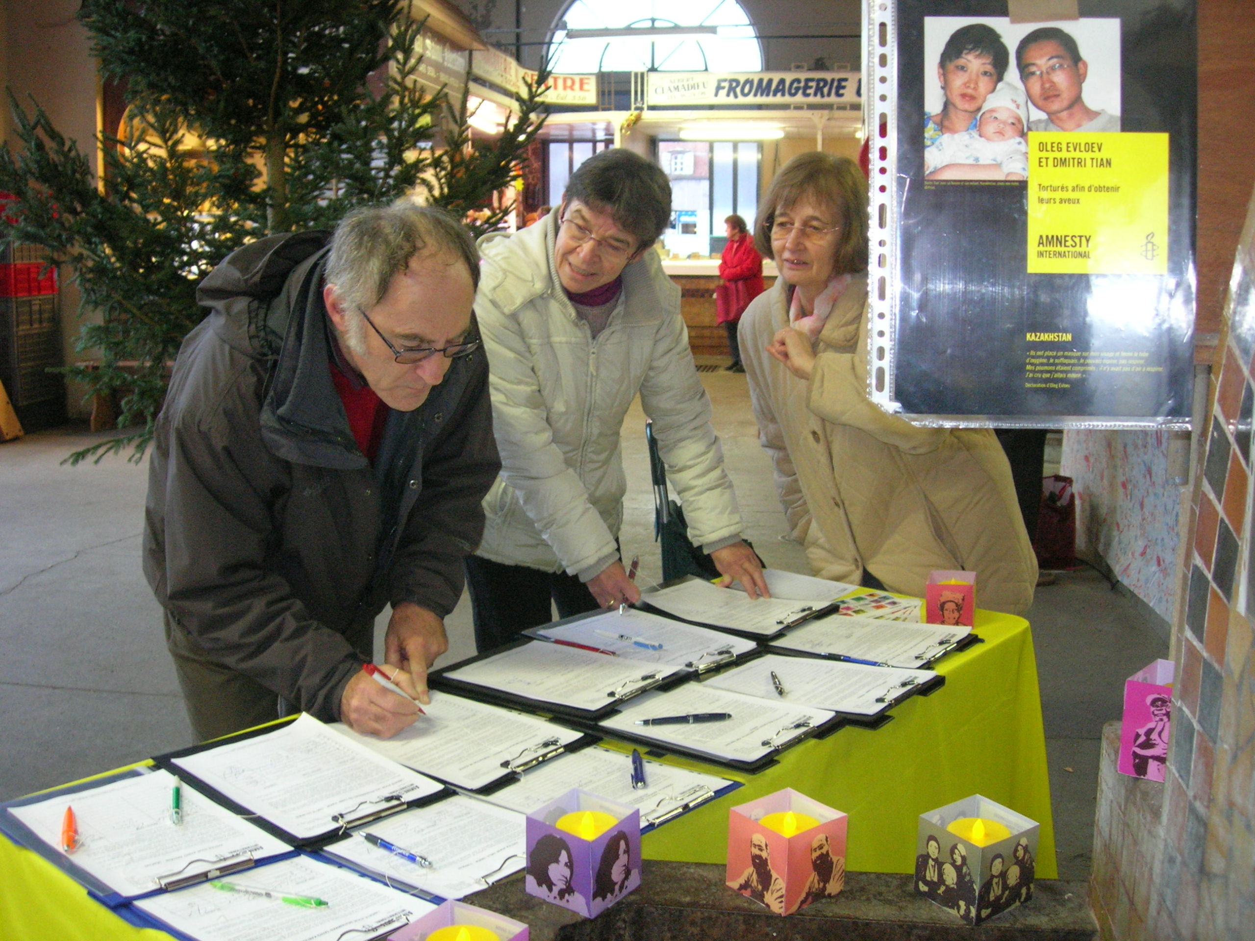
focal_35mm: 38
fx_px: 1378
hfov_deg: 49.0
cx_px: 628
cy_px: 470
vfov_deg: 37.7
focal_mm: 7.8
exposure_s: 1/30
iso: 400
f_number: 2.8
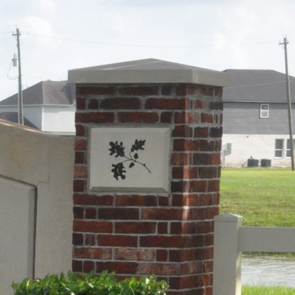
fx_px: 2112
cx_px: -234
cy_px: 252
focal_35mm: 219
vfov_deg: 8.0
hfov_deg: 7.7
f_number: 29
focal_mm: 40
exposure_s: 1/200
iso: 2500
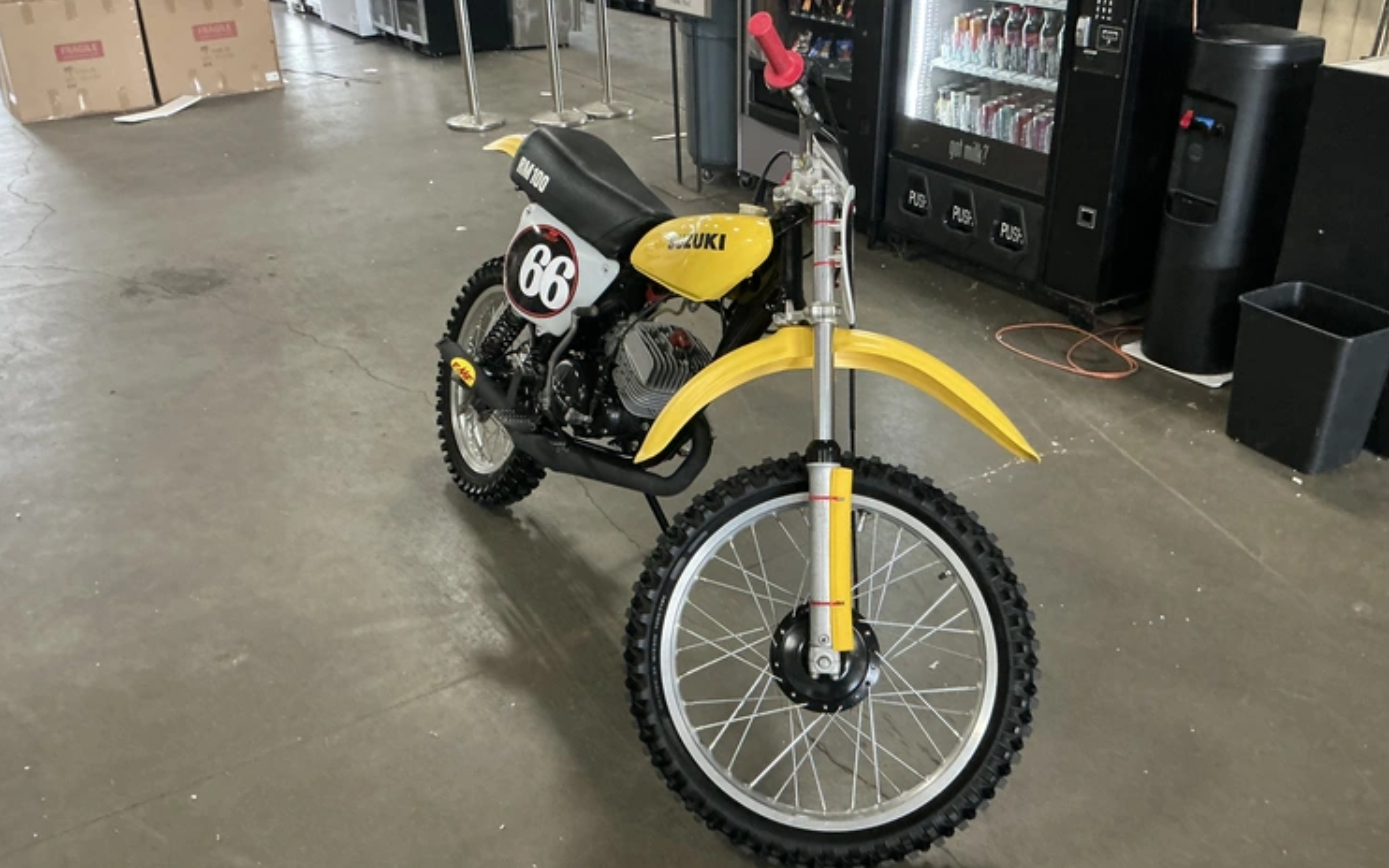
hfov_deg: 62.9
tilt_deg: -26.0
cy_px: 414
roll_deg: +1.8
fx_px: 1136
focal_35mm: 30
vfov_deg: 41.8
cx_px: 693
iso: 250
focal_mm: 3
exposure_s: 1/60
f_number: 1.8
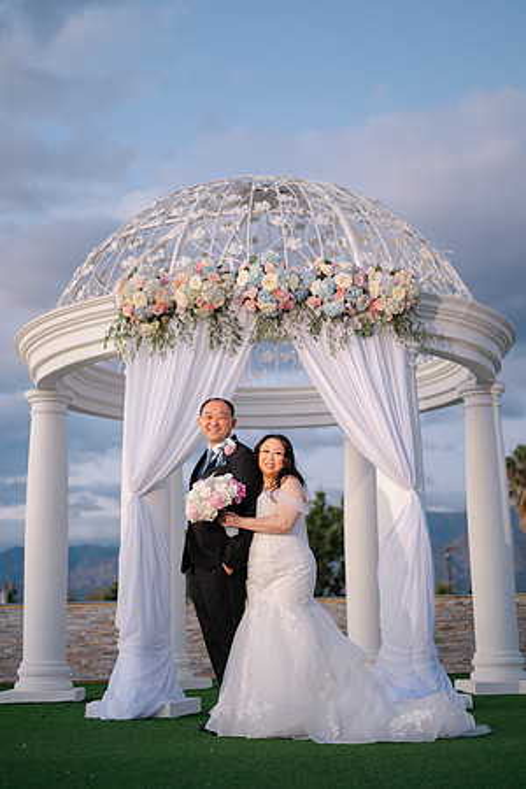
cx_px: 263
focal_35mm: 50
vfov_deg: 39.6
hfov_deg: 27.0
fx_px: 1096
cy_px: 394
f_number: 1.8
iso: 400
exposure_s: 1/80
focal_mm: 50
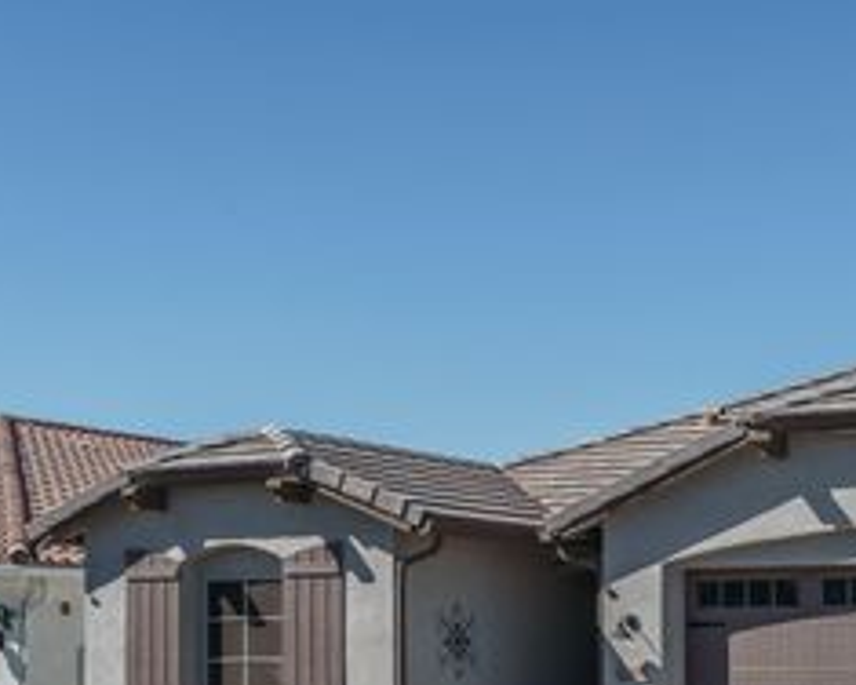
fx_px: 1723
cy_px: 588
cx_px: 681
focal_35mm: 68
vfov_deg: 22.1
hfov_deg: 27.4
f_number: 9
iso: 100
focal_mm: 34
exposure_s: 1/125
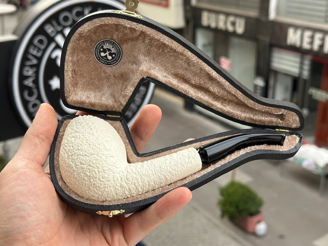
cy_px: 123
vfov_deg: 30.3
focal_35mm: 48
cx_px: 164
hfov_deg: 39.7
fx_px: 455
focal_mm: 6.86
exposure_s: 1/521
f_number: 1.78
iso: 64
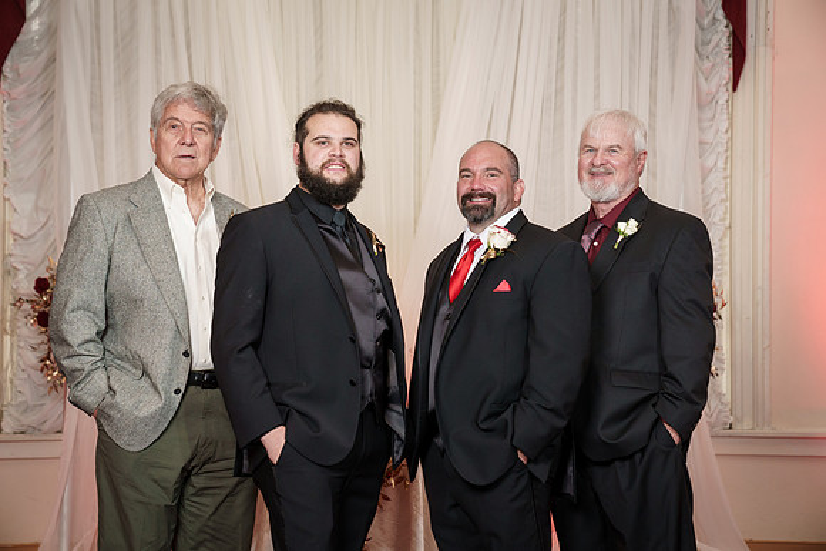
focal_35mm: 68
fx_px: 1561
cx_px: 413
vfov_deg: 20.0
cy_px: 276
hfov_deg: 29.6
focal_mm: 68
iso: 2000
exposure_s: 1/100
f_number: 4
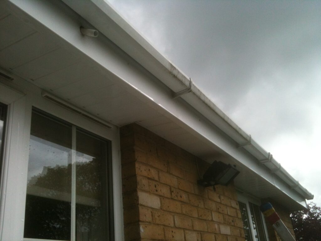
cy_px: 120
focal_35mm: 35
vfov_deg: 40.7
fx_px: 325
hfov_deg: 52.6
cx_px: 160
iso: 64
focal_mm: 3.85
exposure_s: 1/697
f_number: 2.8
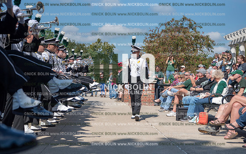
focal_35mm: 62
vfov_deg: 21.0
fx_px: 416
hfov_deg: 33.0
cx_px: 124
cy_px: 74
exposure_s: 1/4000
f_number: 5
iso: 400
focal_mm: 60
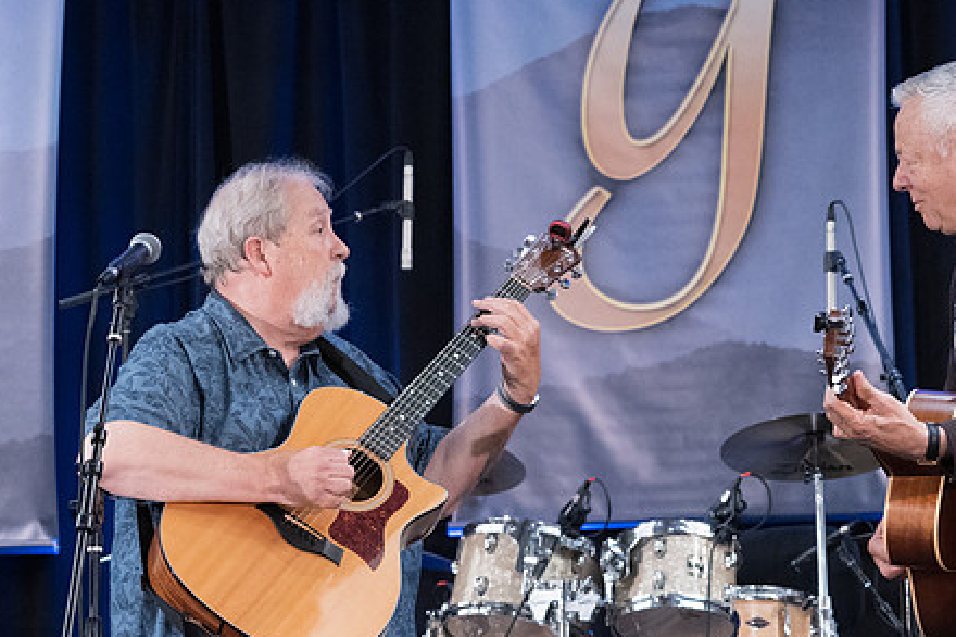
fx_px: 3291
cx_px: 615
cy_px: 405
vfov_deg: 11.0
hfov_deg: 16.5
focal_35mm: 124
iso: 12800
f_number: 5.6
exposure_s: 1/250
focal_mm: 94
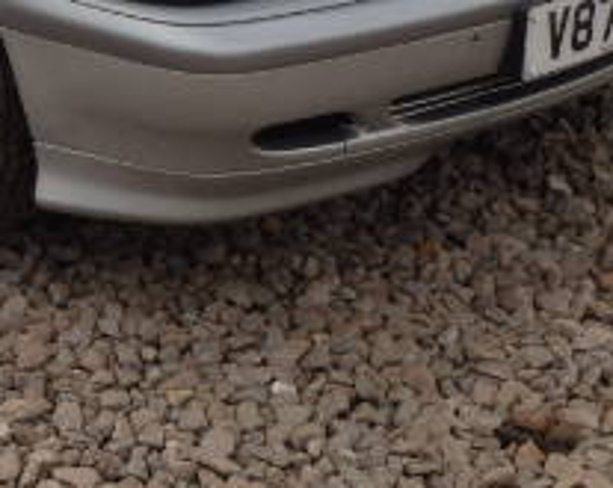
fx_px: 2192
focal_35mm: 121
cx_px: -71
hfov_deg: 15.5
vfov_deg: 12.3
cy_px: -142
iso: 125
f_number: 4.7
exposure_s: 1/640
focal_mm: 7.3
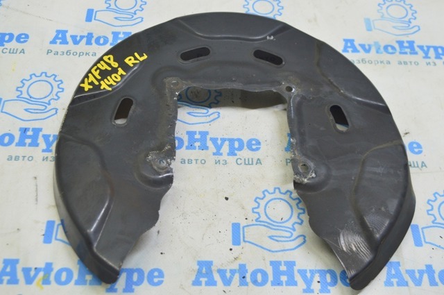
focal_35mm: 45
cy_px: 148
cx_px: 222
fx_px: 554
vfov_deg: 29.8
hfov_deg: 43.7
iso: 400
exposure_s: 1/20
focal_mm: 30
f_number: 5.6
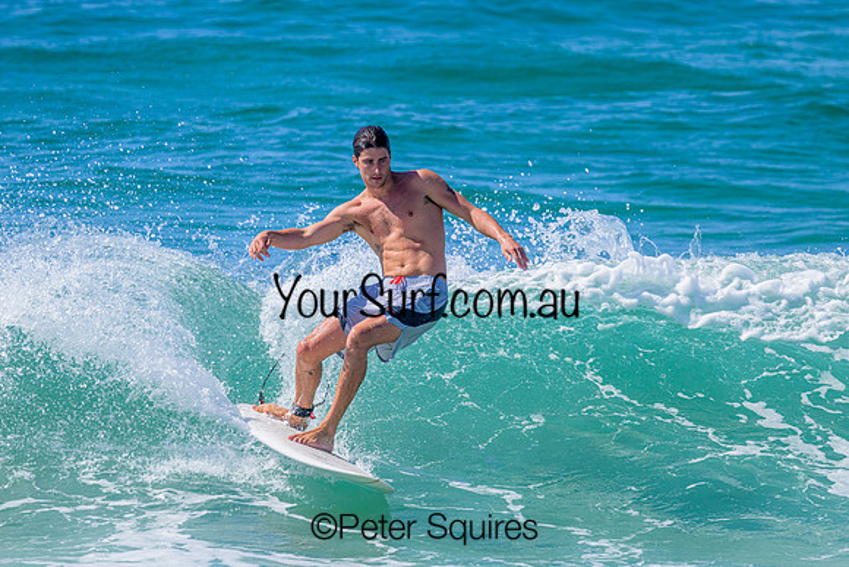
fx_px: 11794
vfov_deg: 2.8
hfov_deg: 4.1
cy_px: 284
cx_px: 424
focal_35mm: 500
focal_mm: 500
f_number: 11
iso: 640
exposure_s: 1/2000
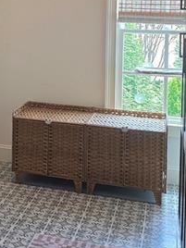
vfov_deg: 28.2
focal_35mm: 66
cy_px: 23
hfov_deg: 21.1
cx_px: -19
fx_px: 473
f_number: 1.7
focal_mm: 6.3
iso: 160
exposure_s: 1/120
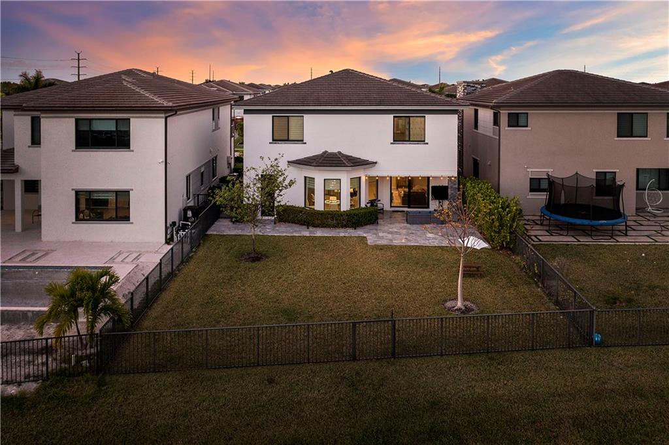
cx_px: 334
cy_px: 222
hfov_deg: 65.5
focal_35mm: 28
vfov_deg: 46.3
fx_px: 520
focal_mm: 10.26
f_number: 2.8
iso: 200
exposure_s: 1/50
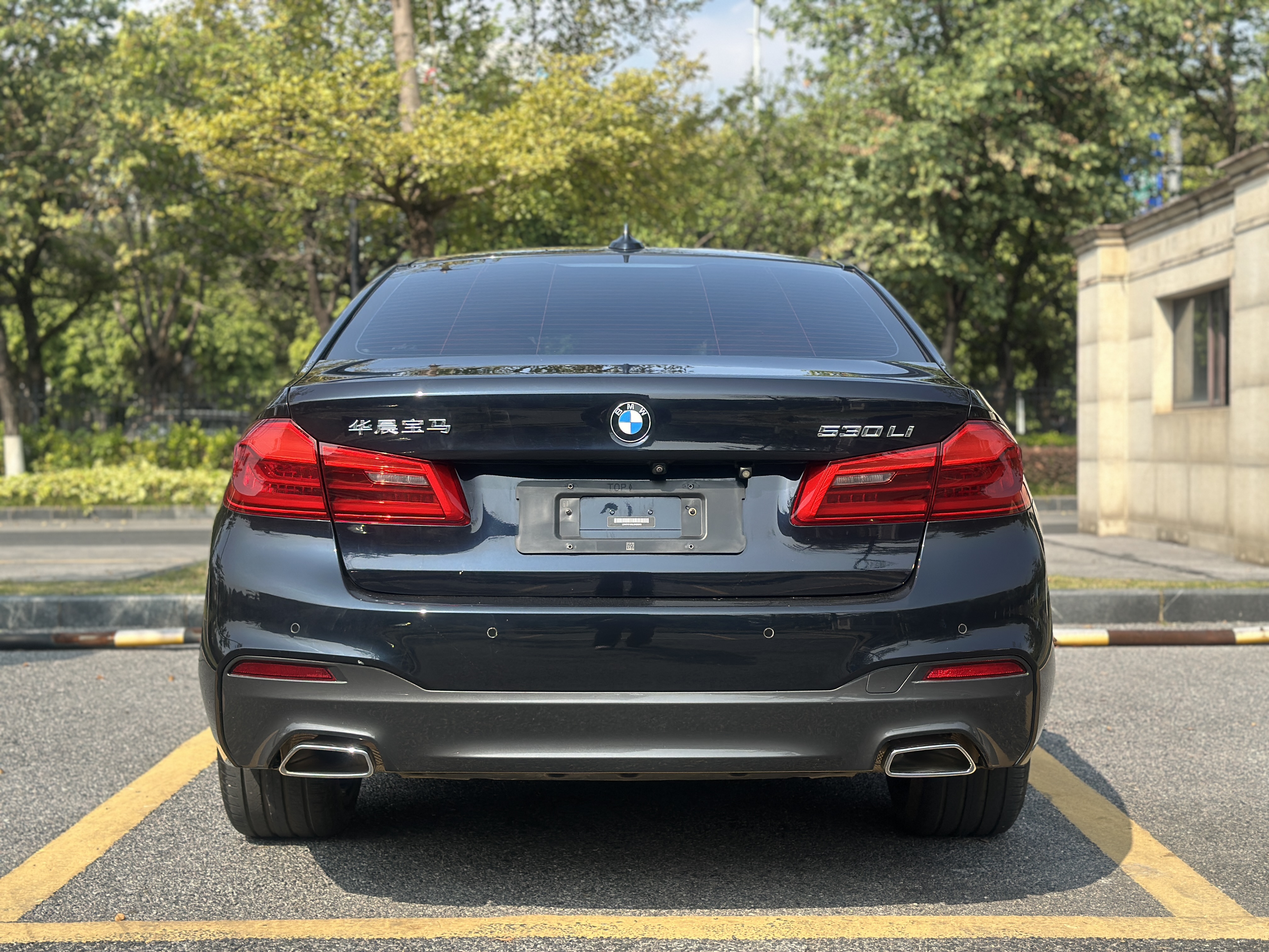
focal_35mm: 48
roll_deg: +1.0
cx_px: 634
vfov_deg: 30.3
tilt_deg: -0.5
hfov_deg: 39.7
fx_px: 1760
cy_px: 476
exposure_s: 1/2114
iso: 80
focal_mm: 6.86
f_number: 1.78
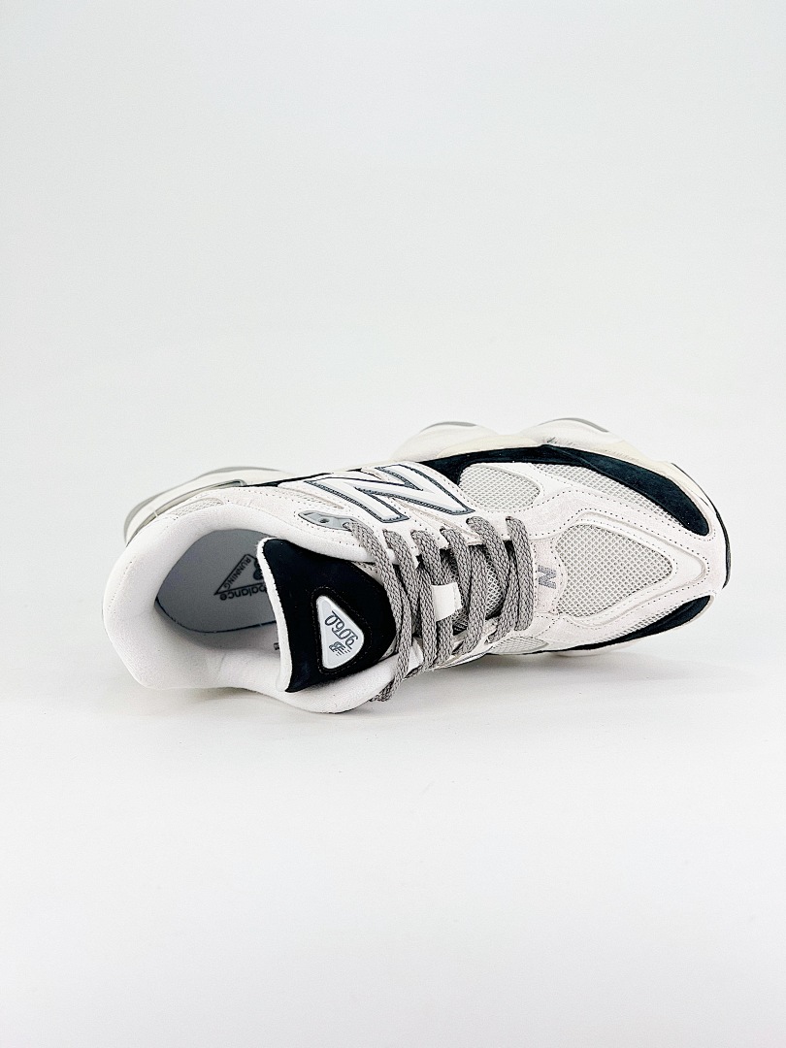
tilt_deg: -6.1
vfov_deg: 67.3
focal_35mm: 26
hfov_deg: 53.1
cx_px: 393
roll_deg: +1.5
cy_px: 524
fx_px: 787
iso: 50
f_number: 1.5
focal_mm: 5.7
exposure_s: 1/1038
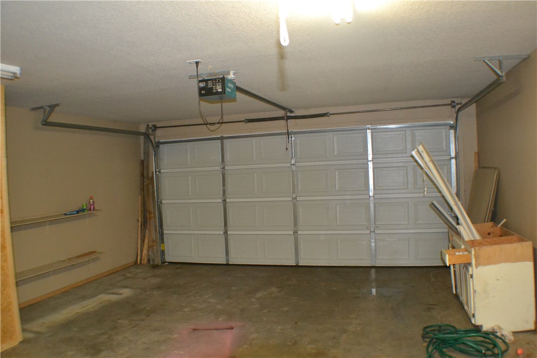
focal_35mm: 36
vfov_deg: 36.9
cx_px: 268
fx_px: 537
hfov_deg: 53.1
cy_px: 179
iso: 3200
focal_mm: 24
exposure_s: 1/60
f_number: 4
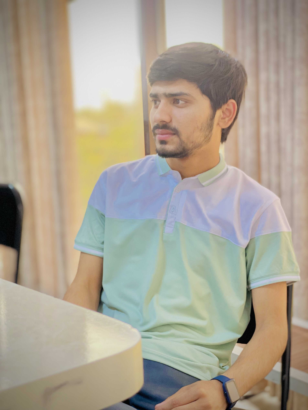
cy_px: 205
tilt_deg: -6.0
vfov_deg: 36.8
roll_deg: +2.0
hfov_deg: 28.0
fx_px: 617
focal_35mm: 52
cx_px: 154
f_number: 2
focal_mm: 6
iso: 160
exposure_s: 1/120
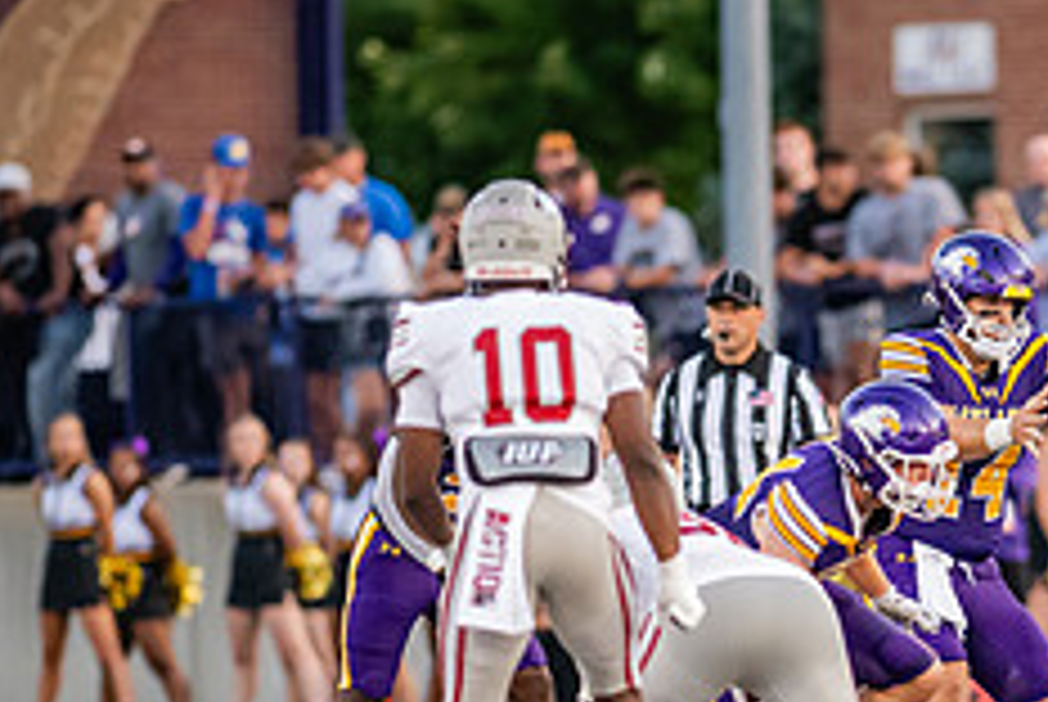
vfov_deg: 1.8
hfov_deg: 2.8
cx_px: 940
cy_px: 502
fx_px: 21744
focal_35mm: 746
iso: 2500
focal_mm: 300
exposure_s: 1/1000
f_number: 3.2
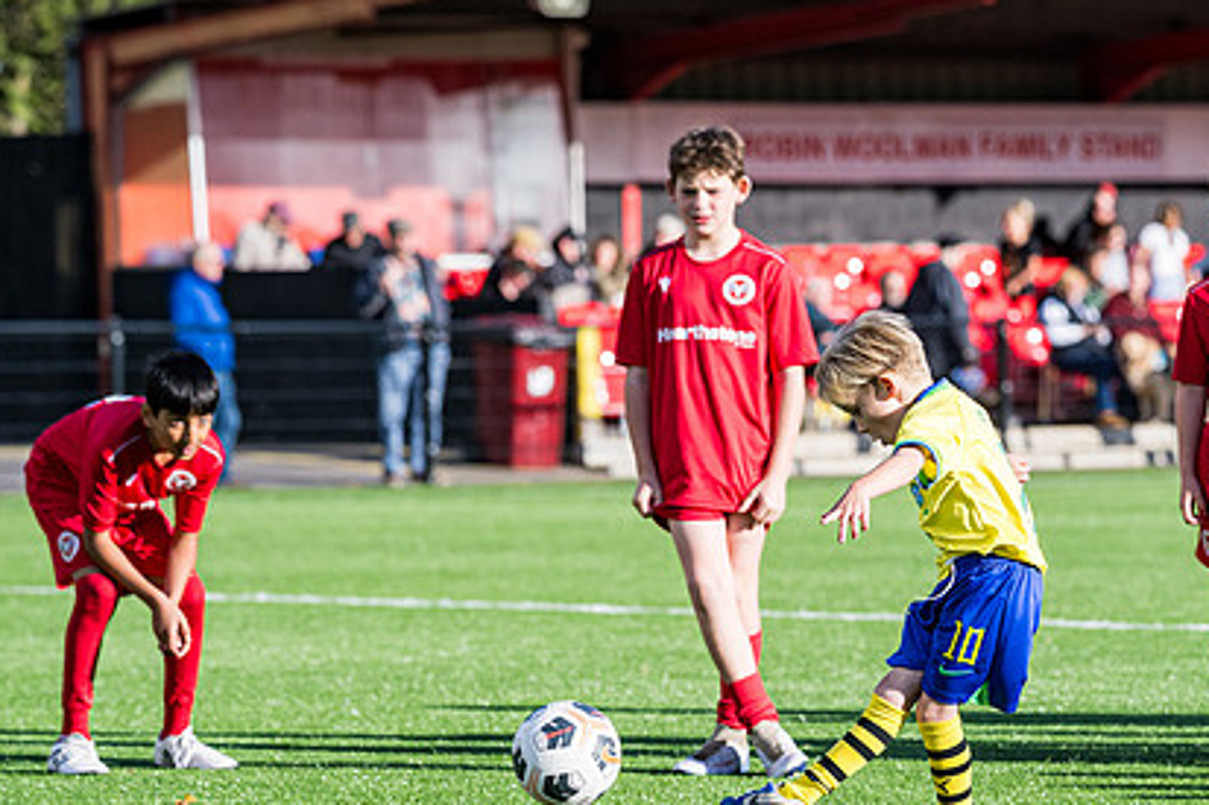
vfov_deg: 5.3
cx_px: 813
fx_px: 8661
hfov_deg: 8.0
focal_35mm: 258
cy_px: 691
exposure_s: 1/3200
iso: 400
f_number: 4
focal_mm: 135
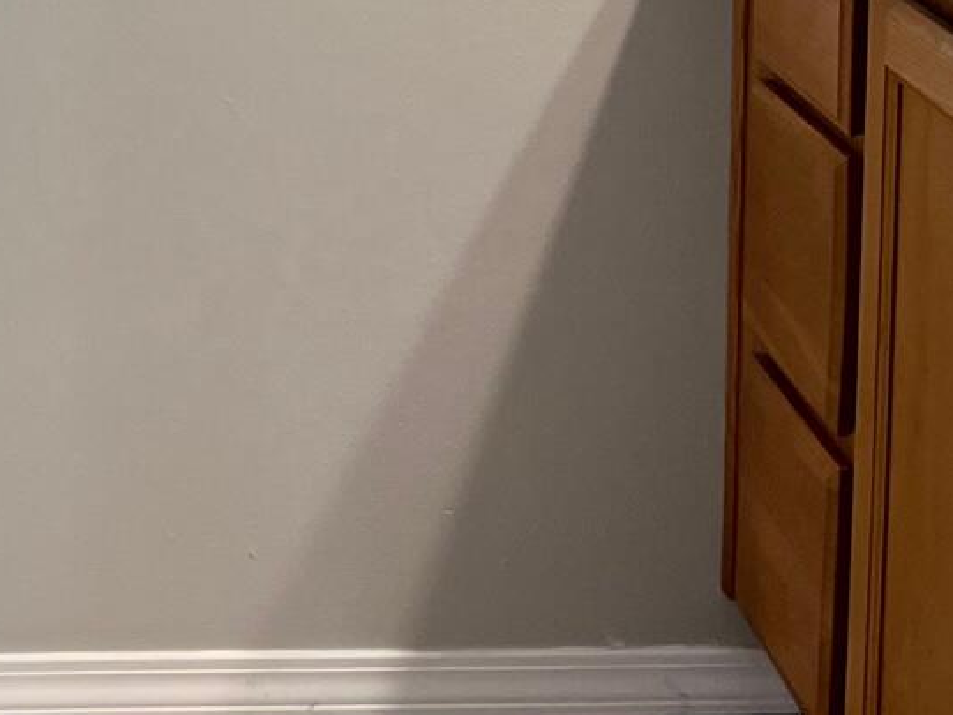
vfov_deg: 14.8
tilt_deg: -4.1
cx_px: 126
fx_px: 2560
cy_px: -364
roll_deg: +1.6
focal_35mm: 93
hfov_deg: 20.7
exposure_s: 1/120
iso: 100
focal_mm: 5.7
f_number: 1.5
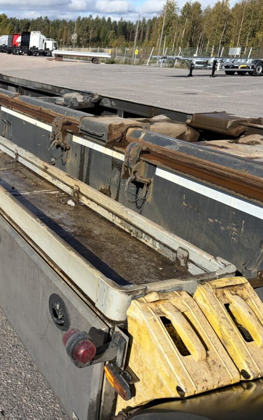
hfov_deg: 32.2
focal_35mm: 37
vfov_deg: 52.7
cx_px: 10
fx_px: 424
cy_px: 210
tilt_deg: -20.7
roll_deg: -1.6
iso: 64
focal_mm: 5.96
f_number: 1.6
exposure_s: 1/4950
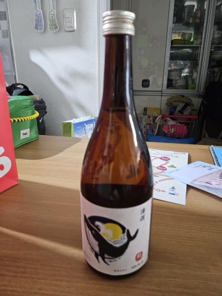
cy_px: 148
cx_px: 111
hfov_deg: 56.8
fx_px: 205
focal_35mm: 24
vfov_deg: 71.6
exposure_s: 1/40
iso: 640
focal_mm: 5
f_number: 1.8
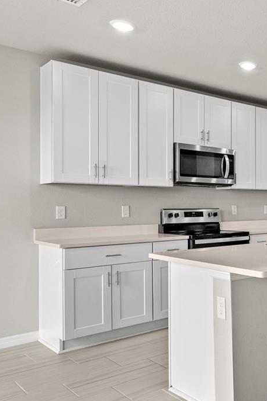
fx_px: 390
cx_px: 321
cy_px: 219
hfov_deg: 31.6
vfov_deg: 54.4
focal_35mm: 35
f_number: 7.1
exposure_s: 1/15
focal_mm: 10
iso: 560
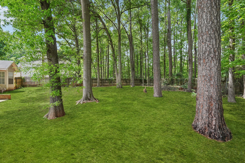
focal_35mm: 16
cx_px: 122
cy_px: 82
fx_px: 109
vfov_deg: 73.7
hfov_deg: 96.7
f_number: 8
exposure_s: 1/125
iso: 800
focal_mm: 16
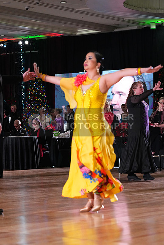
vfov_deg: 19.1
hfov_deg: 12.8
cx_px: 82
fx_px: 731
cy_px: 122
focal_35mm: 107
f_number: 5
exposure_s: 1/400
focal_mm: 107
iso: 6400
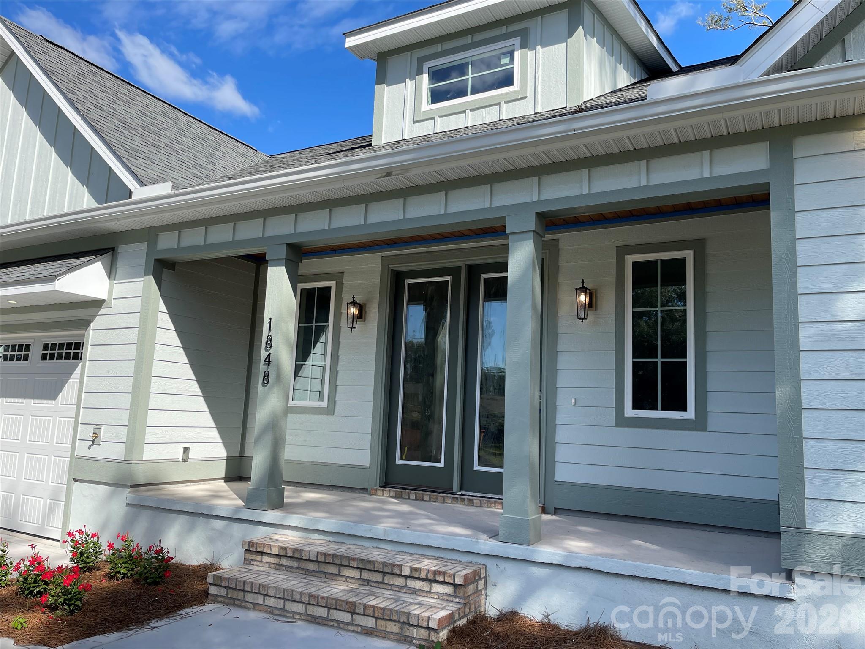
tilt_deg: +6.7
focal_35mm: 25
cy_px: 324
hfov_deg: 69.4
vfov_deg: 54.9
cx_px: 432
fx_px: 625
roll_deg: -2.6
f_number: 1.6
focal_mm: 5.1
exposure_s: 1/1767
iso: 32
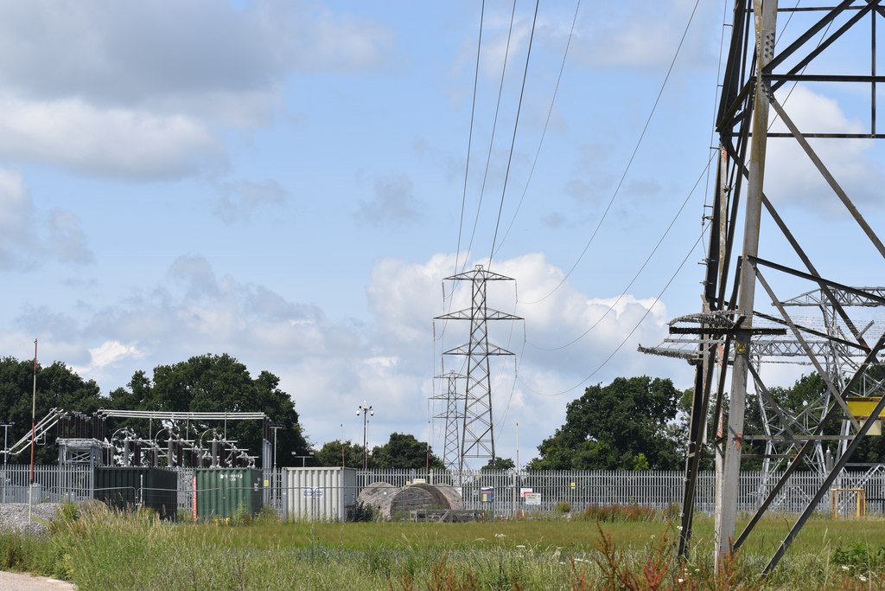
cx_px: 442
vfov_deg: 13.0
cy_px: 296
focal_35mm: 105
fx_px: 2581
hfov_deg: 19.5
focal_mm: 70
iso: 100
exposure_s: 1/320
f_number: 9
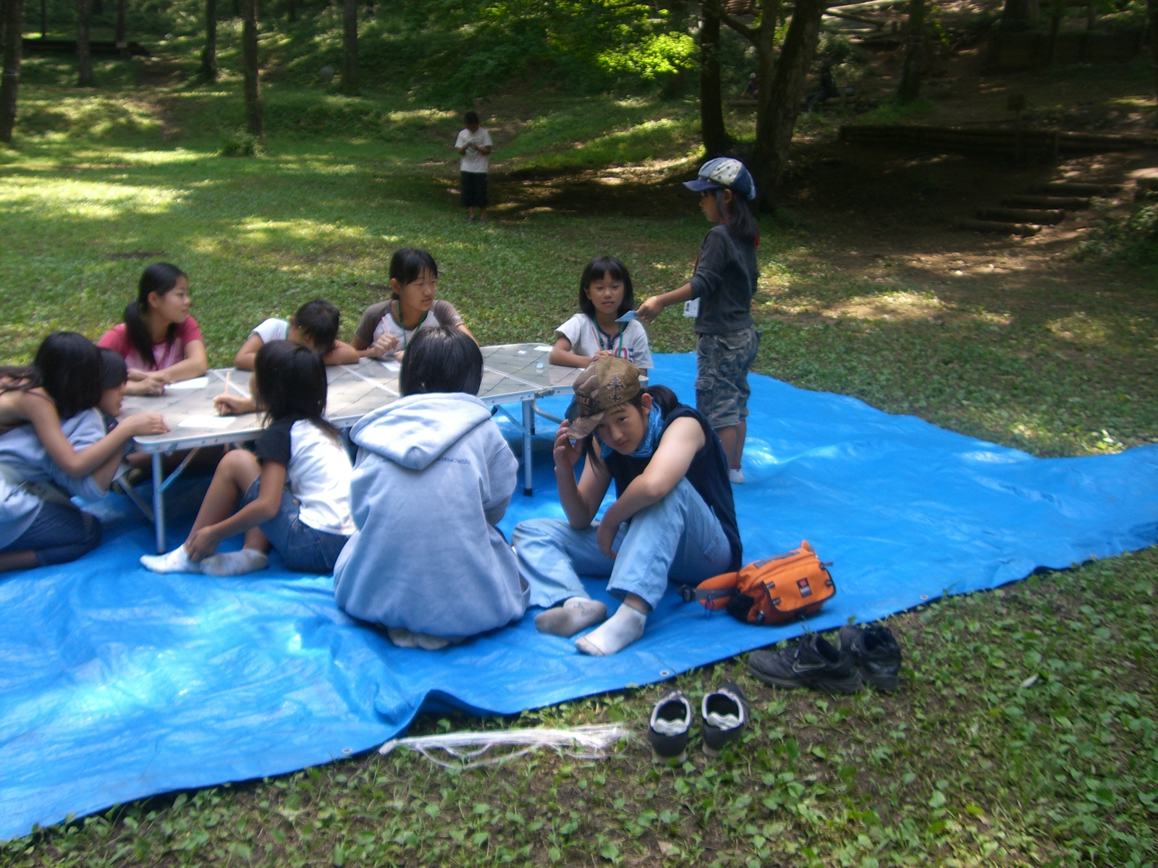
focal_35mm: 38
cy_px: 434
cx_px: 579
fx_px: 1271
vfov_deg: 37.7
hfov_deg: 49.0
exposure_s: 1/160
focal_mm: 6.2
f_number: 2.7
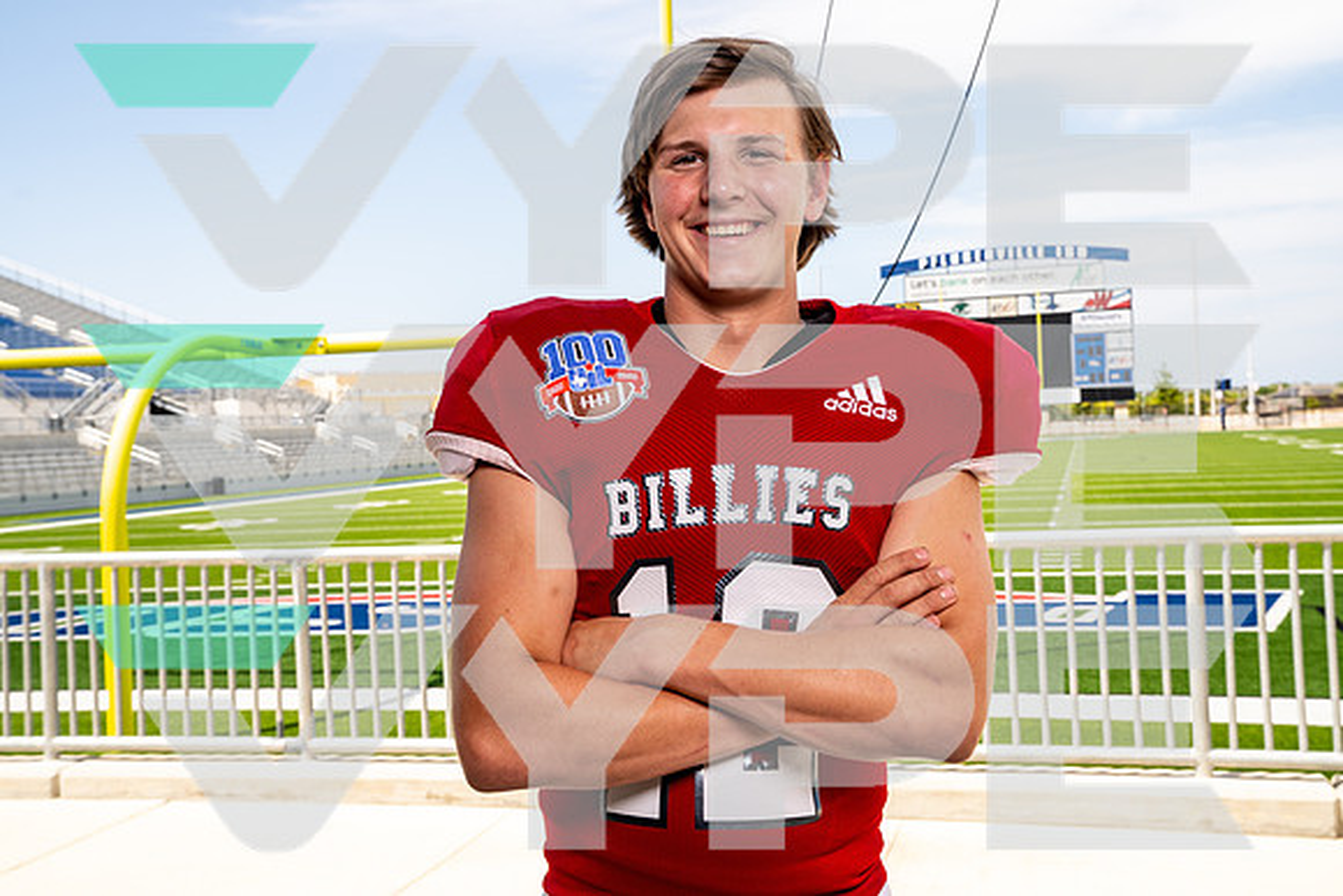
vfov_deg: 32.6
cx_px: 672
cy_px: 448
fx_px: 1530
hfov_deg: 47.4
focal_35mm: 41
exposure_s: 1/125
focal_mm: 41
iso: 100
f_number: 9
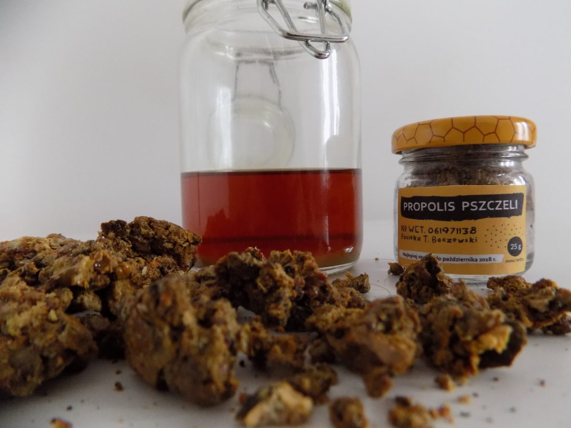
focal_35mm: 23
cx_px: 286
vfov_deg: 58.9
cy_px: 214
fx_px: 379
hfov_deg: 73.9
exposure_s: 1/5
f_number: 3.1
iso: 400
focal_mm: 4
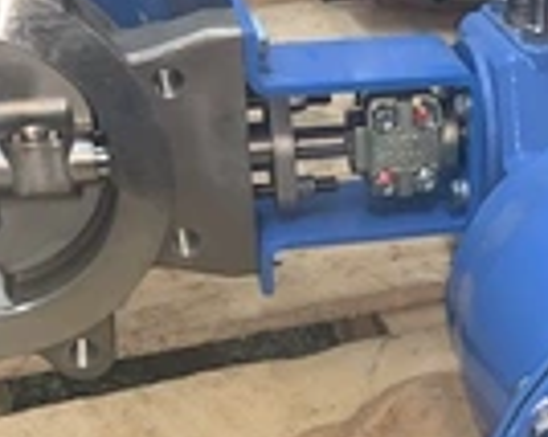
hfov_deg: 24.8
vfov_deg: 19.7
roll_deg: -0.4
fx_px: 1232
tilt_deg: -42.6
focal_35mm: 76
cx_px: 405
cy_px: 412
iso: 50
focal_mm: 4.25
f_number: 1.8
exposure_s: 1/15
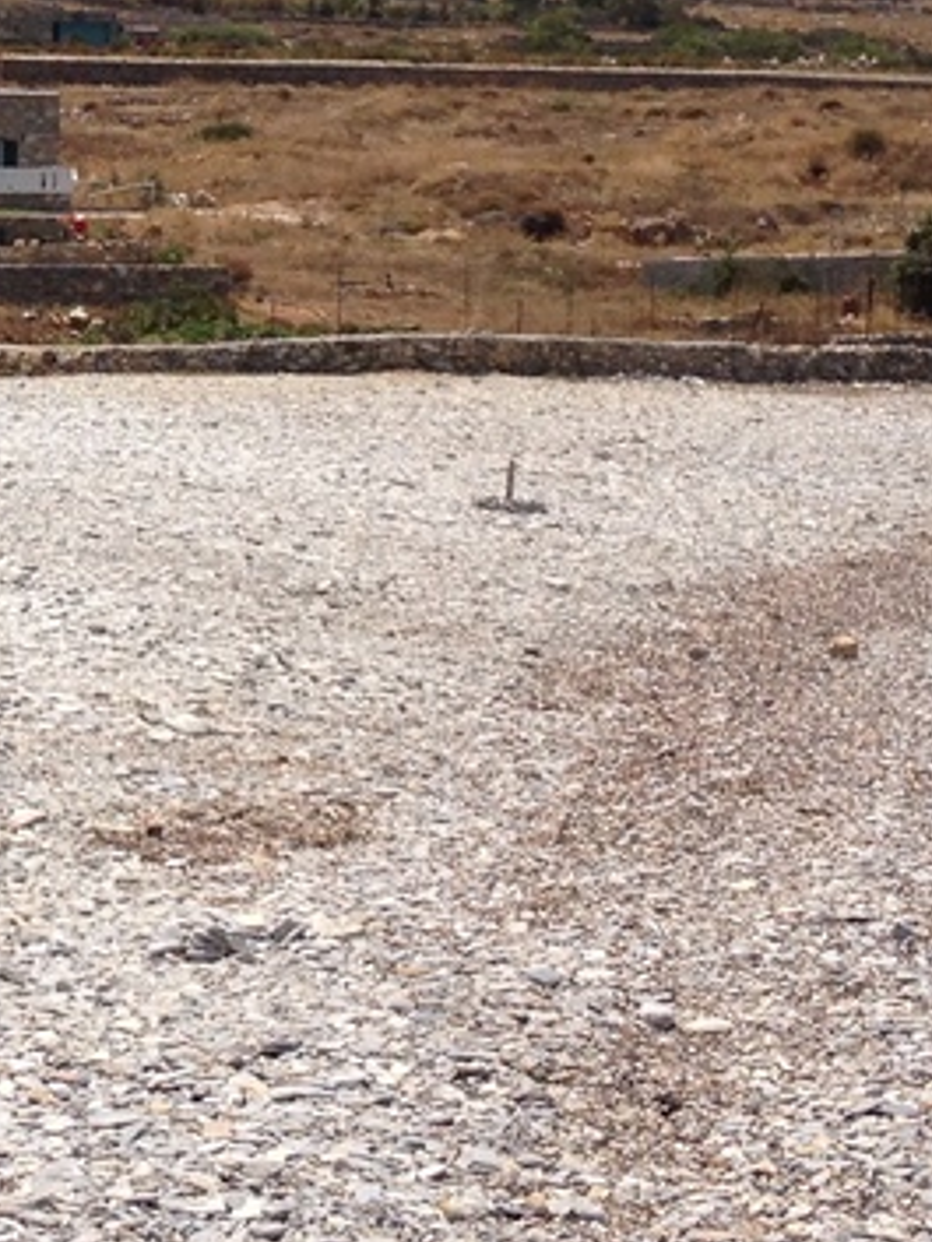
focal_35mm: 119
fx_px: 4269
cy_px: 179
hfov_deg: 12.2
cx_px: -197
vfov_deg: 16.4
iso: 50
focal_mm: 4.28
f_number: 2.4
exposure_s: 1/3067
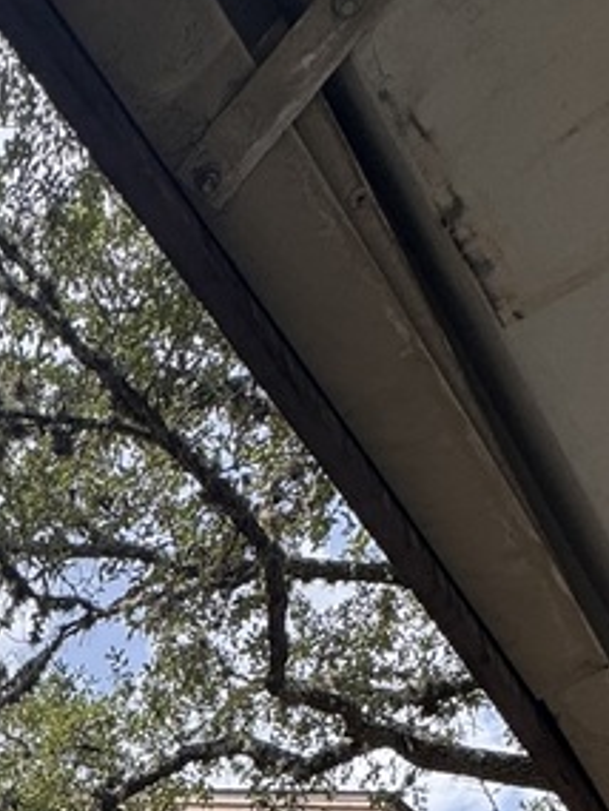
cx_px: -191
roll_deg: -0.8
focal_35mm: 53
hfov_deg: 24.0
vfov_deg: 24.7
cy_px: 1309
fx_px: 1242
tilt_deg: +14.2
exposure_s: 1/771
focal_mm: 2.22
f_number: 2.2
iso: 40
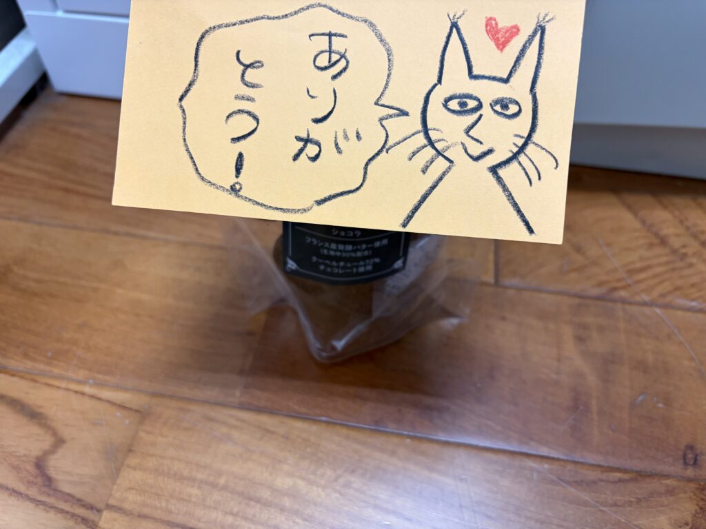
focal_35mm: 26
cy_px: 264
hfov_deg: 67.3
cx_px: 353
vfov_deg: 53.1
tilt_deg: -51.1
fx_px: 530
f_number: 1.6
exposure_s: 1/50
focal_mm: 5.96
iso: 160
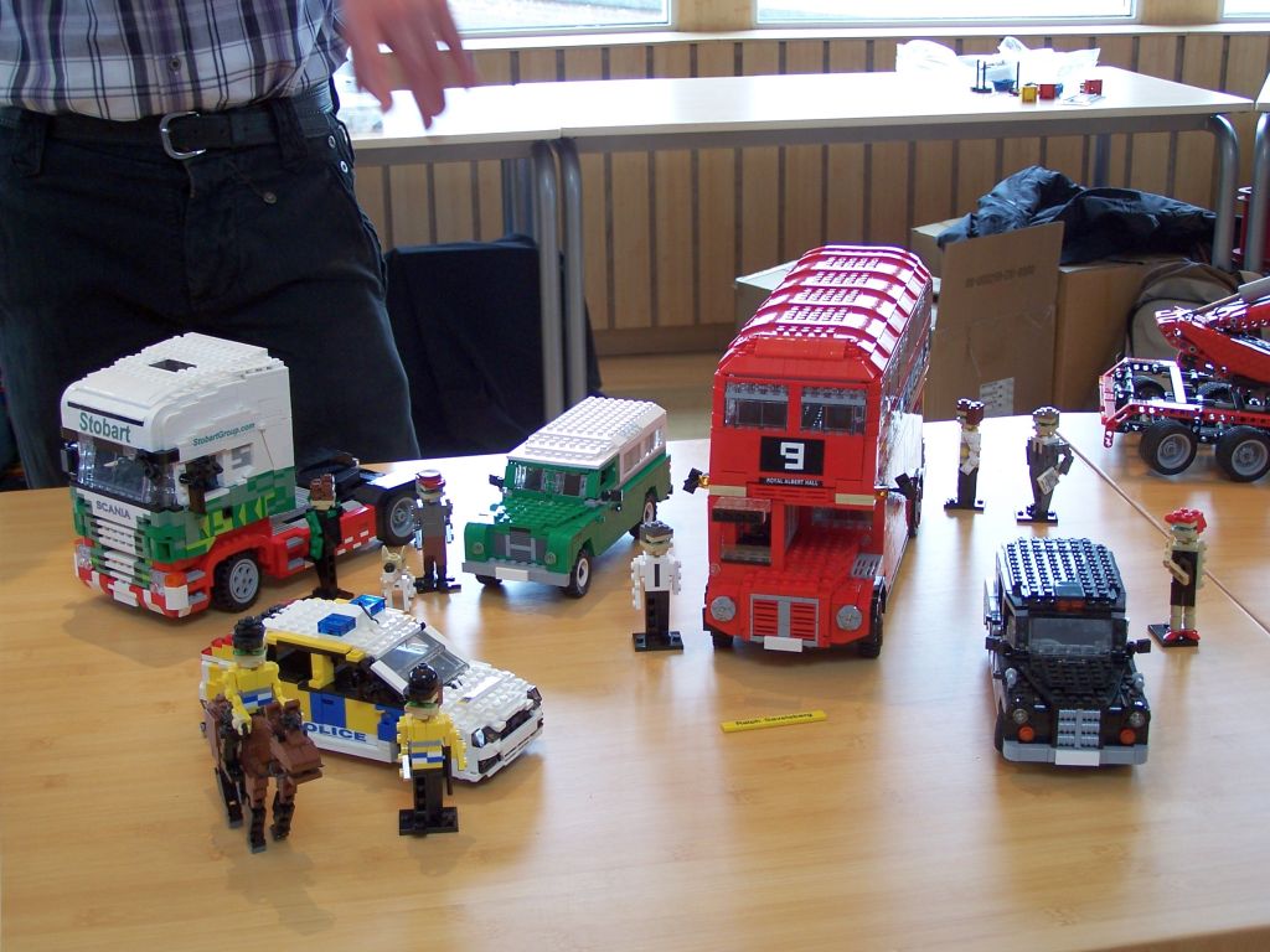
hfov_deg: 34.3
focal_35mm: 56
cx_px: 635
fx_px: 2055
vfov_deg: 26.1
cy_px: 476
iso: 80
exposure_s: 1/30
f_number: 3.1
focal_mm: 9.3
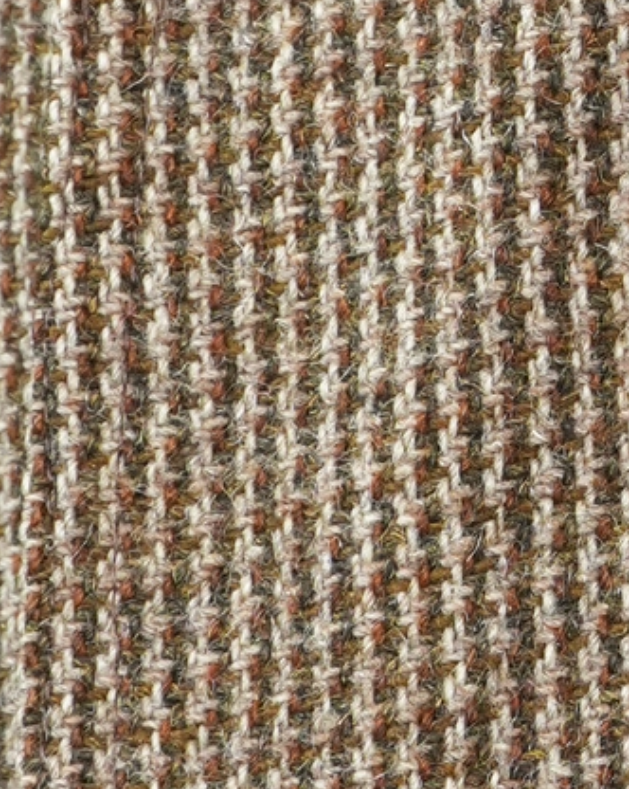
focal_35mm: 683
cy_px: -163
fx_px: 15917
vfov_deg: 2.8
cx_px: 1341
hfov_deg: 2.3
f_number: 8
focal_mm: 70
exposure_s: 1/25
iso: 400
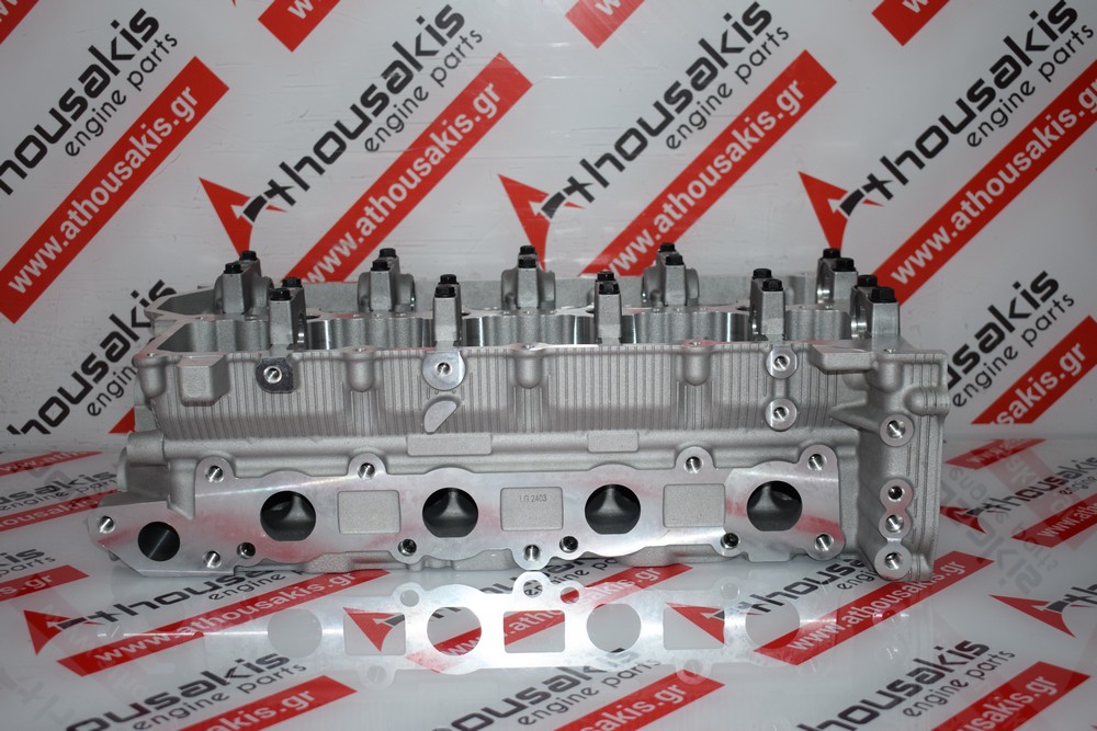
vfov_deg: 28.1
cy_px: 366
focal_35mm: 48
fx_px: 1463
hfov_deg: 41.1
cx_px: 548
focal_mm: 32
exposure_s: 1/200
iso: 500
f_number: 4.5
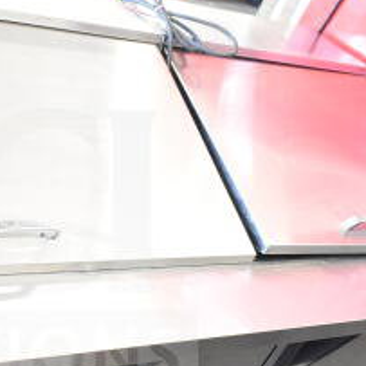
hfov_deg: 23.9
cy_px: 253
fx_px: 825
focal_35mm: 69
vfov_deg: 24.8
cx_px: -5
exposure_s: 1/40
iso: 1600
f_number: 3.5
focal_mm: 18
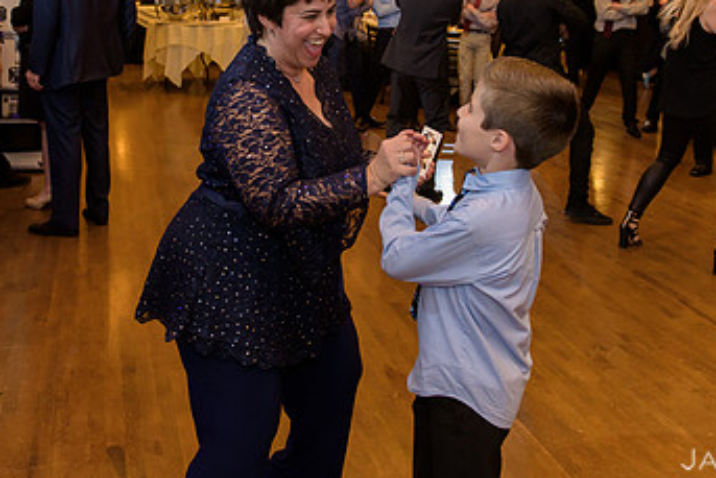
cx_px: 276
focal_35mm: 44
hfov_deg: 44.2
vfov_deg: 30.0
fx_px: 875
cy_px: 112
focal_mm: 26
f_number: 3.2
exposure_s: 1/125
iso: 1600
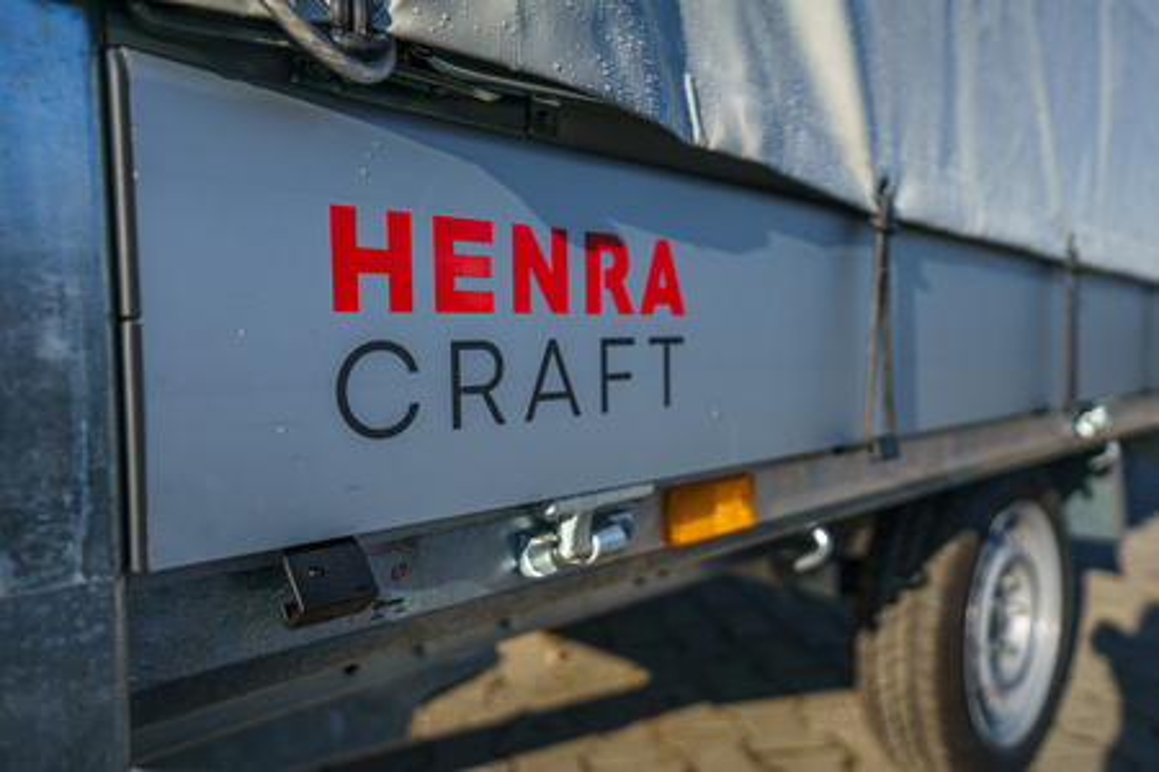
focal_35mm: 25
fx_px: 805
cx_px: 580
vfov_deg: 51.3
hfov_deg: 71.5
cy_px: 386
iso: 160
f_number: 2.8
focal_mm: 25
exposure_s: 1/4000
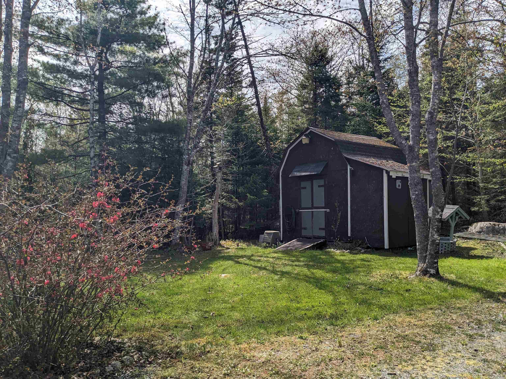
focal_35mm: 27
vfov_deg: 51.4
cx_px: 253
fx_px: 395
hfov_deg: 65.3
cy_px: 190
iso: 50
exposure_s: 1/4673
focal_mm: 4.38
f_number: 1.73
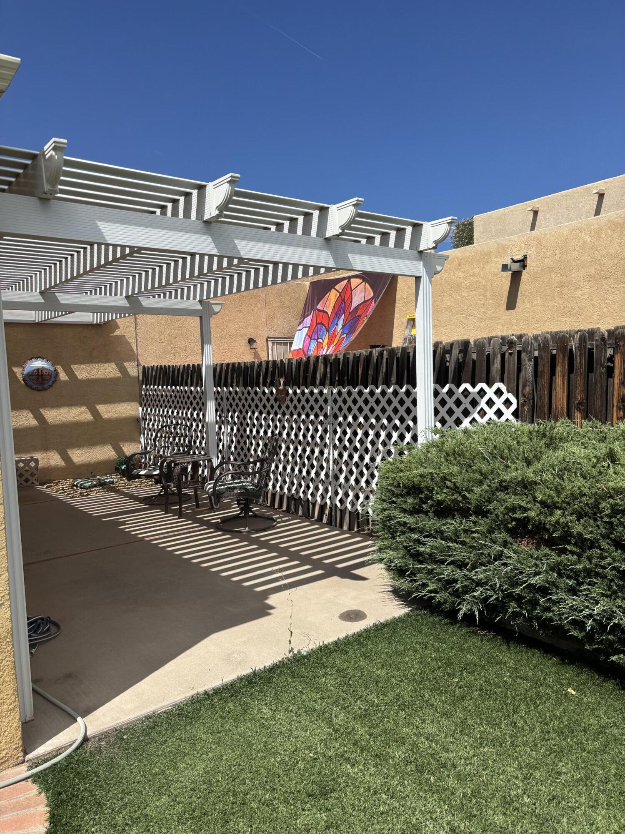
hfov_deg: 53.1
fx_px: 626
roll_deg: +2.4
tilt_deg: -5.8
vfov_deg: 67.3
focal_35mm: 26
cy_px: 417
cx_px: 312
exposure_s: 1/4854
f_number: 1.6
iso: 50
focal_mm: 5.96
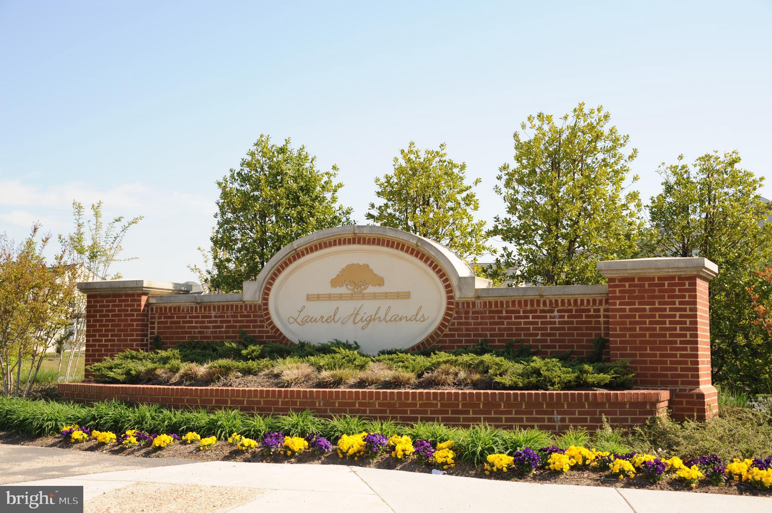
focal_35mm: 50
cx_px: 386
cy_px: 256
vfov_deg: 26.9
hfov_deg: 39.6
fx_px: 1071
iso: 200
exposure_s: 1/320
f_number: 9
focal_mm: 50
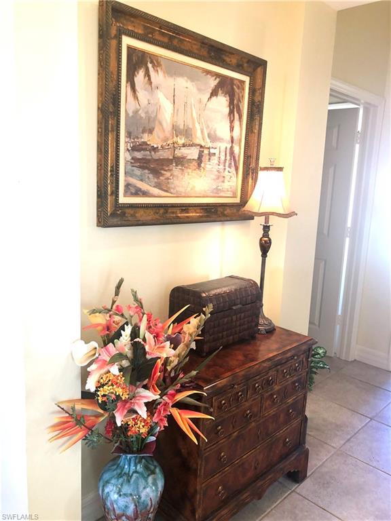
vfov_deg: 63.4
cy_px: 260
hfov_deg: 49.7
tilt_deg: -11.5
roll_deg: -1.7
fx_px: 422
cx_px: 196
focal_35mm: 28
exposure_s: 1/24
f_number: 1.8
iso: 40
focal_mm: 4
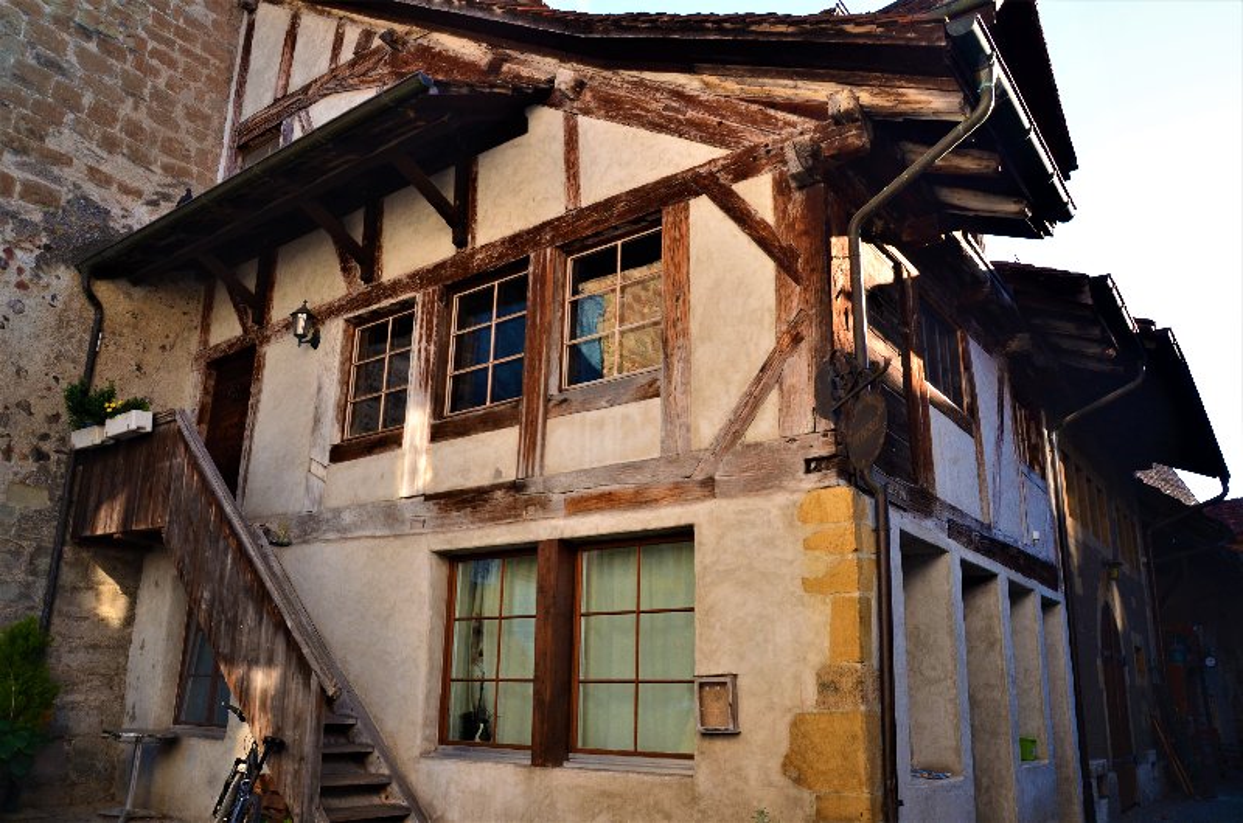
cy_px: 412
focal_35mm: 27
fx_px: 930
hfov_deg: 67.5
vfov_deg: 47.7
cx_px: 622
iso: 320
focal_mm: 18
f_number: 8
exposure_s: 1/80
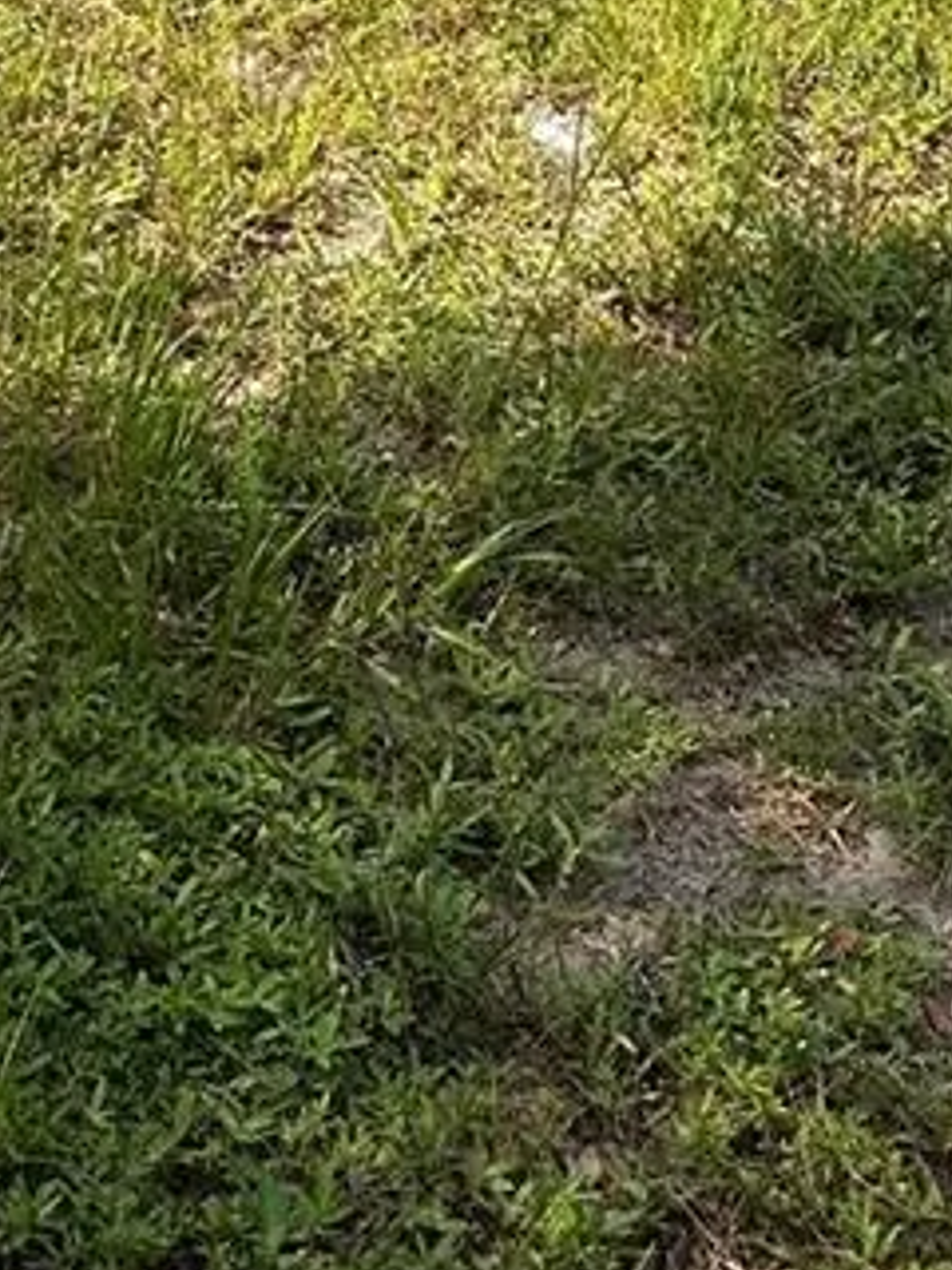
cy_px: -952
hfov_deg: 16.3
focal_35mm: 90
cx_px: 714
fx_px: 3300
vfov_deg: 17.9
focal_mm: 6.86
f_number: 1.78
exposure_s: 1/1916
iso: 80
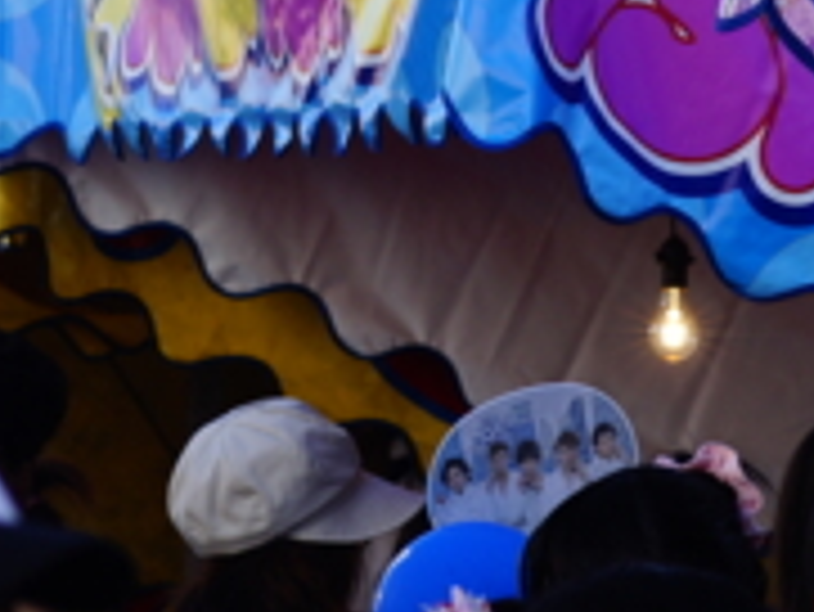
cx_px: 310
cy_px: -209
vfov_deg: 3.1
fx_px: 11224
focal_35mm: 477
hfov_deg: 4.2
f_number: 5
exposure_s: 1/500
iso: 200
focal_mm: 100
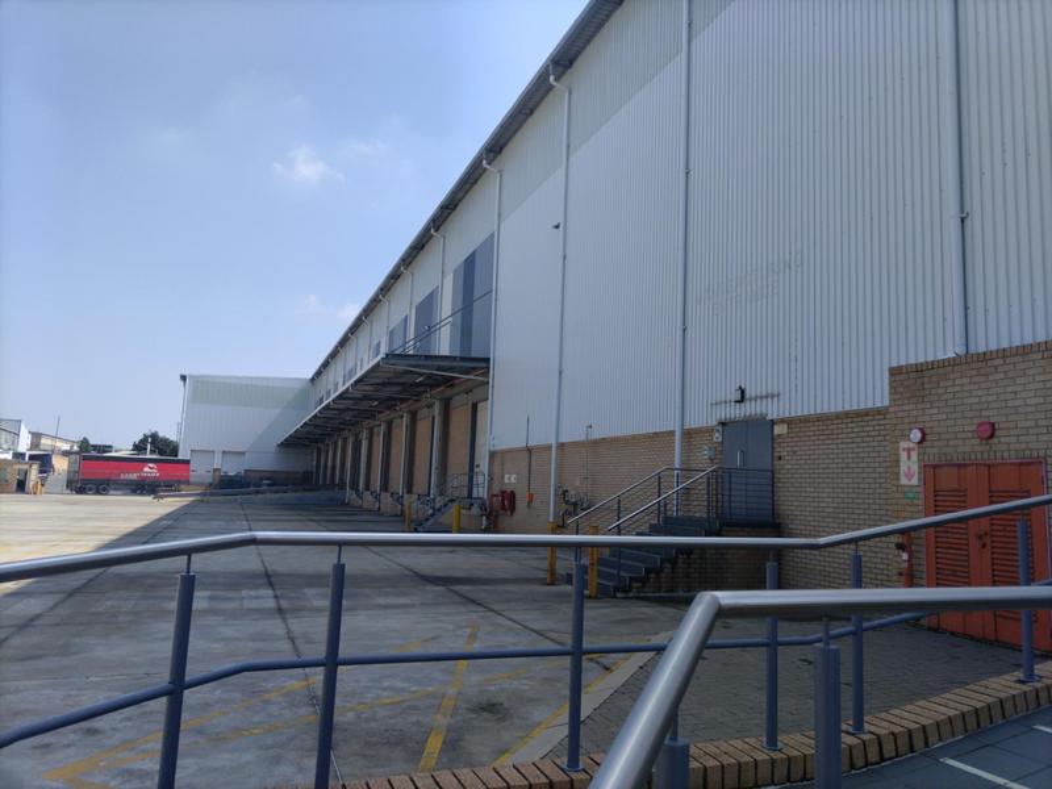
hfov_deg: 67.3
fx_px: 790
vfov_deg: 53.1
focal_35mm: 26
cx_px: 526
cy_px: 394
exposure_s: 1/1244
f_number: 1.8
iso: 100
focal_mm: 4.7
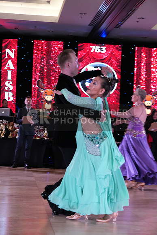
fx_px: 477
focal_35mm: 73
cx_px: 78
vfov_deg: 27.7
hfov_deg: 18.7
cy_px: 118
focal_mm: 73
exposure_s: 1/250
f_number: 5
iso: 2500
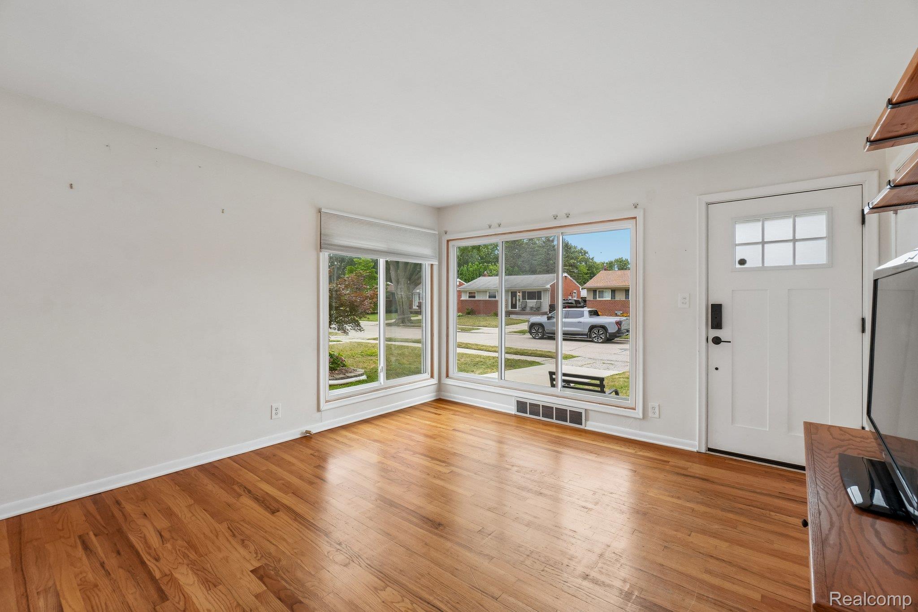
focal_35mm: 15
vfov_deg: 77.3
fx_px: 382
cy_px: 306
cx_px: 459
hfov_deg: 100.4
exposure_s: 1/30
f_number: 8
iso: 320
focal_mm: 10
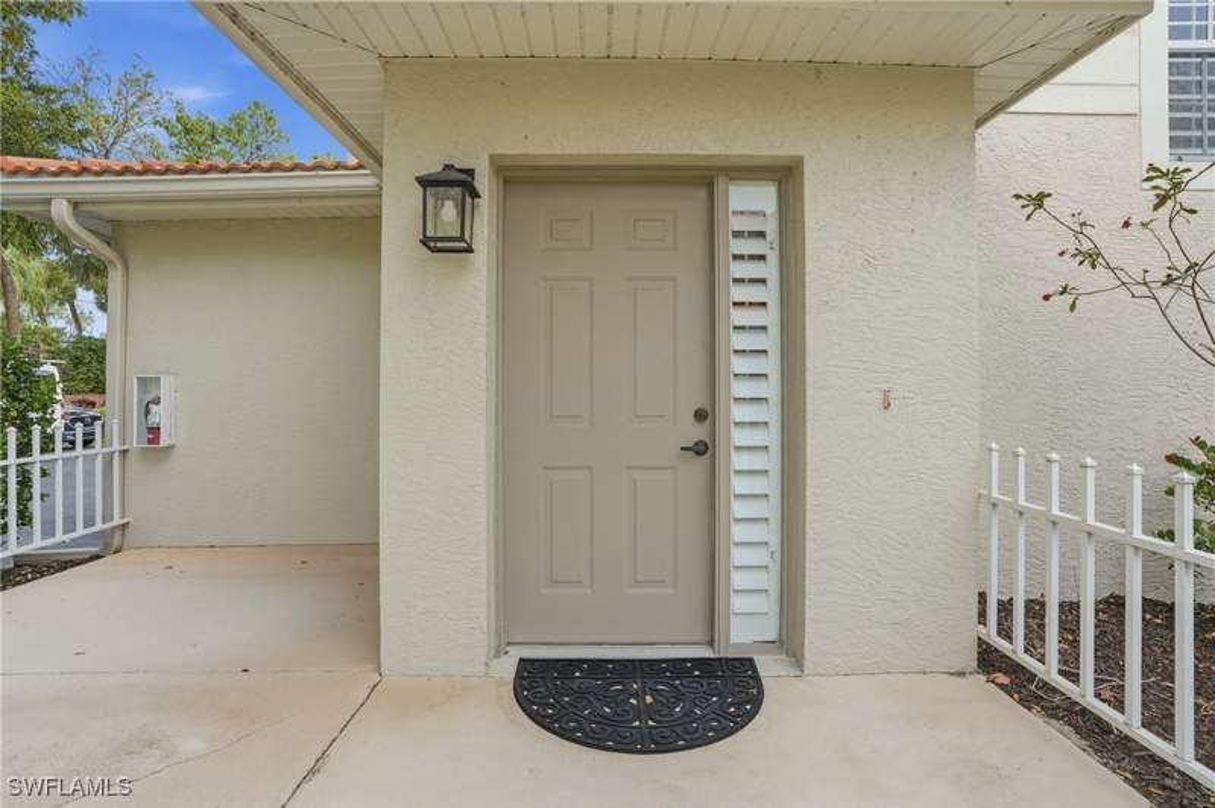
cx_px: 608
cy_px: 404
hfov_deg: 96.8
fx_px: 540
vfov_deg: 73.6
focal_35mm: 16
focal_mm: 16
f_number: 9
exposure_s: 1/1250
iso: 400
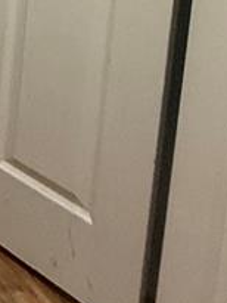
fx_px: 716
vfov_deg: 18.2
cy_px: -260
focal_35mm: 82
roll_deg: -2.9
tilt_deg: -6.5
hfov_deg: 13.8
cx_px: -292
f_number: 2.2
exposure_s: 1/60
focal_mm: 2.22
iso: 500
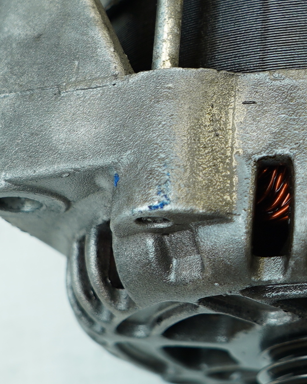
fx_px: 1716
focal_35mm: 151
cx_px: 427
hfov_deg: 10.0
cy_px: 81
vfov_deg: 12.7
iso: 125
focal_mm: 30
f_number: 4
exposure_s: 1/60
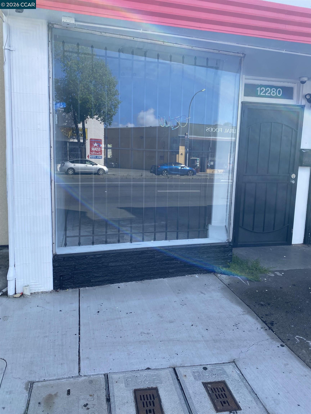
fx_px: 311
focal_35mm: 26
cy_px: 207
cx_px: 156
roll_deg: -3.1
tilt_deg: -6.9
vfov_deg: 67.3
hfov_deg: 53.1
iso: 32
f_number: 1.8
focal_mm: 4.25
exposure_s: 1/778
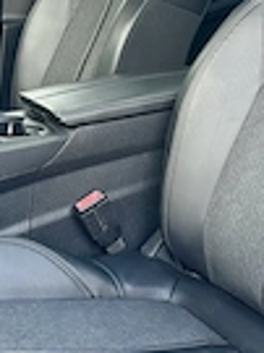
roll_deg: +0.1
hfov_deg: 20.6
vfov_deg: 27.2
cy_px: 110
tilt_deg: -15.4
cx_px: 167
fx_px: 723
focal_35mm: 71
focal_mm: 6.86
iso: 125
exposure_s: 1/134
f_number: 1.78
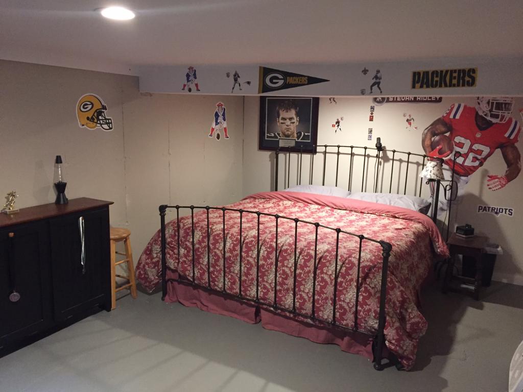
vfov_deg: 48.2
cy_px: 196
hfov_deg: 61.7
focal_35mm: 29
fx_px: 438
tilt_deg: -11.1
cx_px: 262
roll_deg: -1.5
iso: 250
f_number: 2.2
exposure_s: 1/24
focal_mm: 4.15
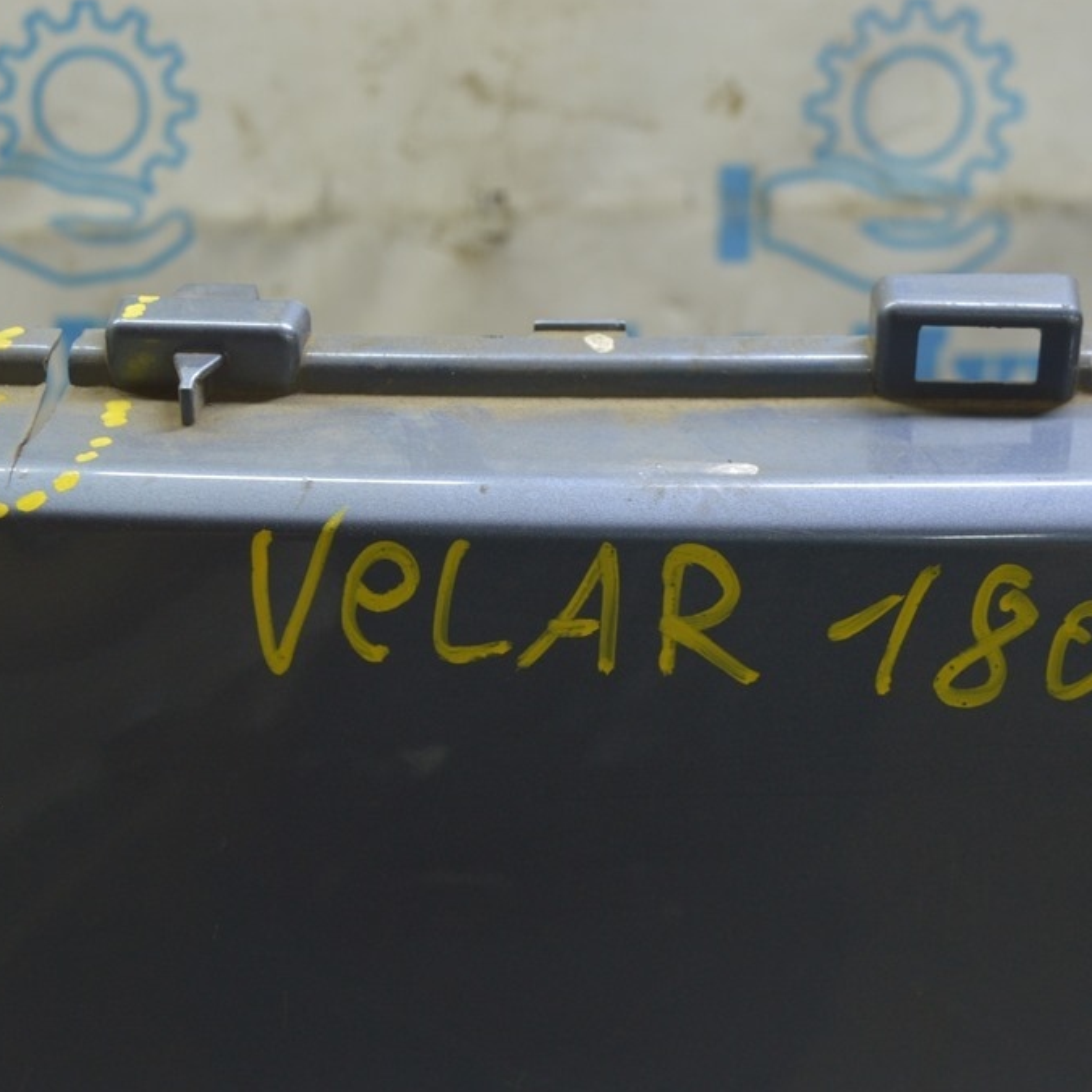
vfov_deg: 25.5
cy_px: 544
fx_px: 2414
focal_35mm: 68
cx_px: 445
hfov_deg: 25.4
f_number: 5.6
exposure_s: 1/20
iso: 400
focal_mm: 35
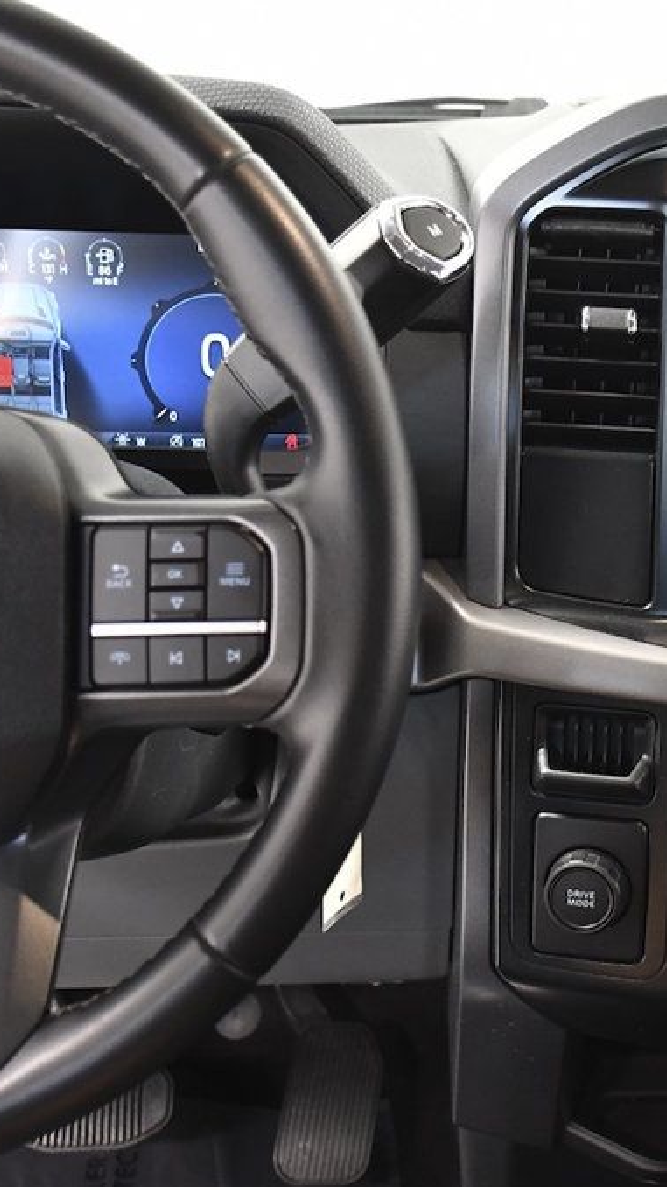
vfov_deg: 36.6
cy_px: 593
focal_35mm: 57
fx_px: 1794
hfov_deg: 20.6
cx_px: 618
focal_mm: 24
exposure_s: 1/100
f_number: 3.8
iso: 2500
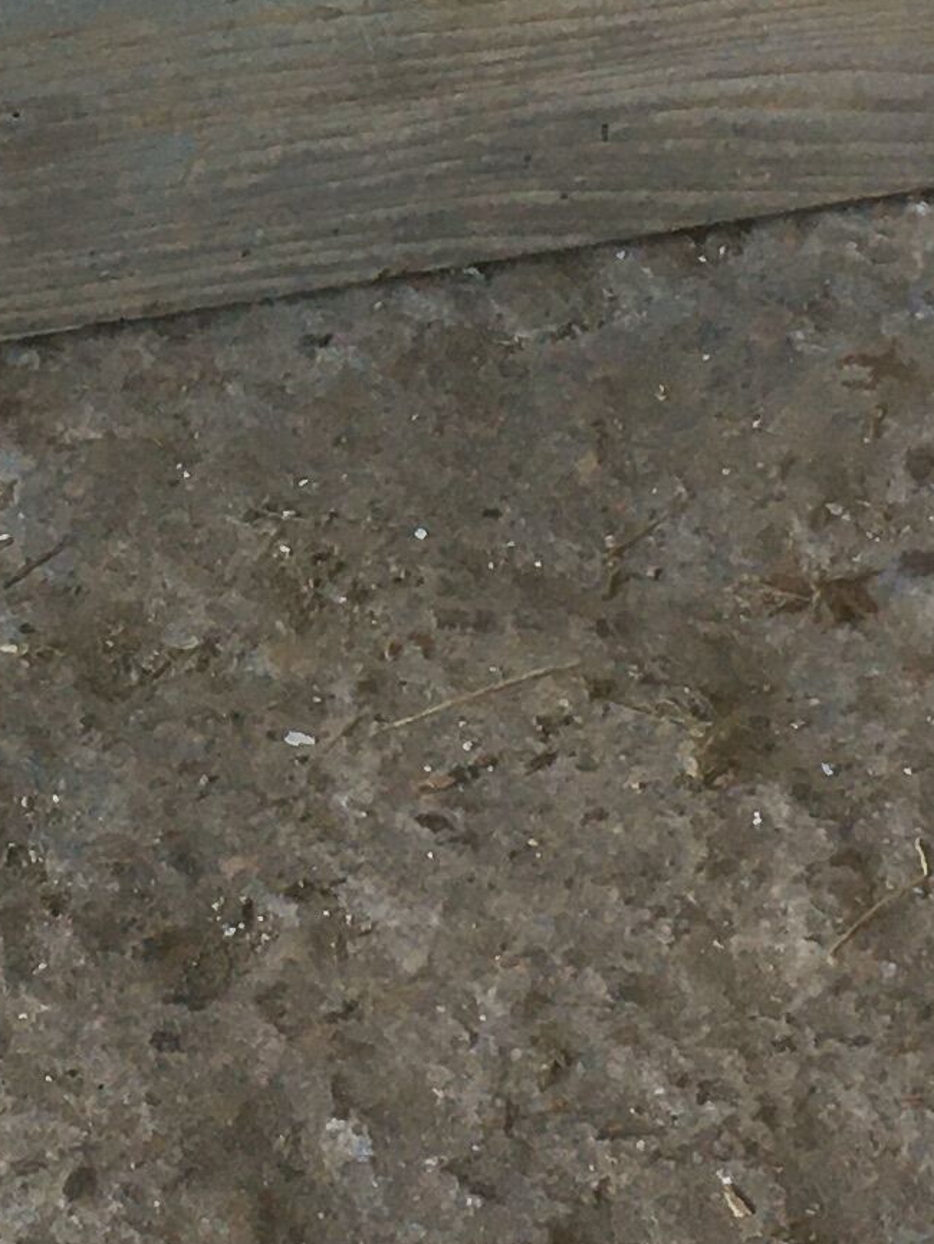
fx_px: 4854
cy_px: 59
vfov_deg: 14.4
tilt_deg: -32.1
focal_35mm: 135
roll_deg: +6.2
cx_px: 62
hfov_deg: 10.9
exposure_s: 1/33
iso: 40
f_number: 2.2
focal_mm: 4.15
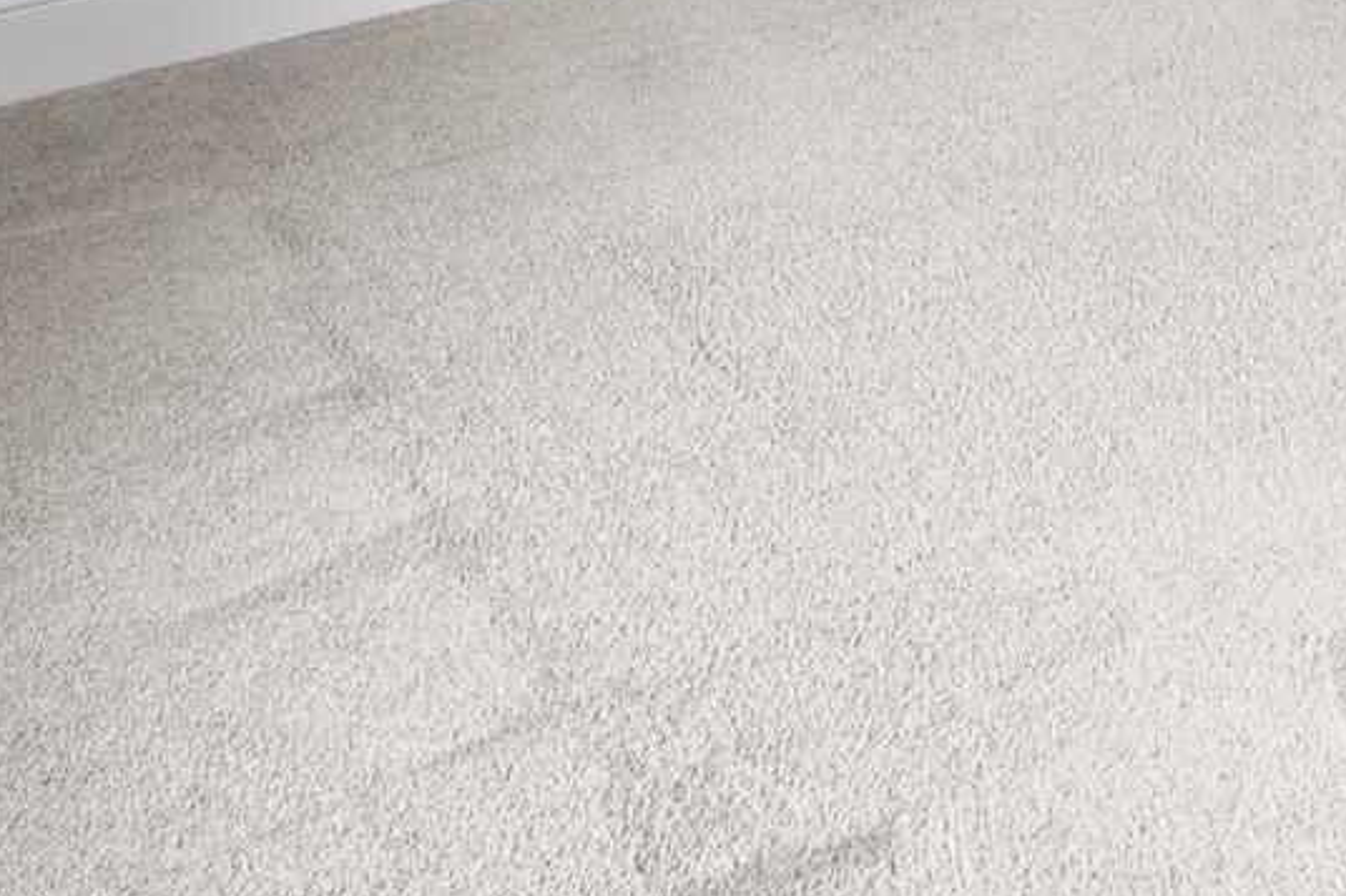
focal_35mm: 70
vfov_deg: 15.2
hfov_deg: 24.7
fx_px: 2616
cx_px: 1801
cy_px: -955
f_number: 8
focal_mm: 10
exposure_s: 1.6
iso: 400
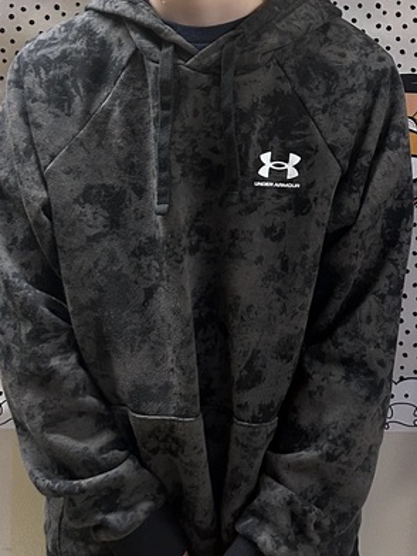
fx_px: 1092
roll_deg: +0.3
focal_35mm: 68
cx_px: 423
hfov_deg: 20.9
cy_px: 44
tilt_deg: -8.4
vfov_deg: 27.4
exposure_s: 1/60
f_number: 1.5
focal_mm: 5.7
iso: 200
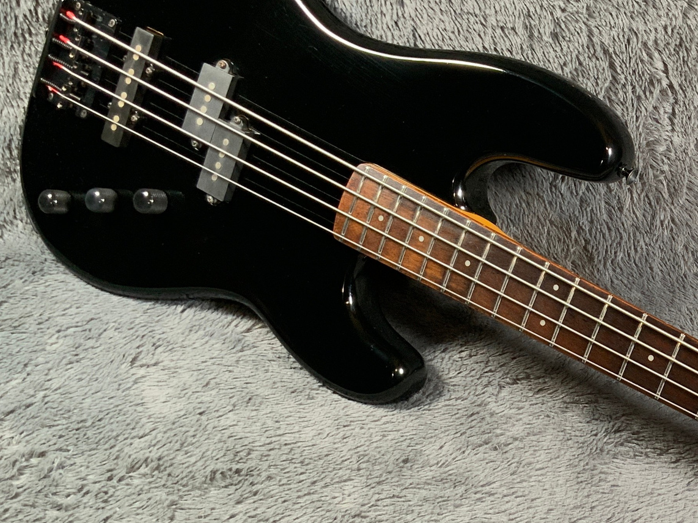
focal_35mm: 65
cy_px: 331
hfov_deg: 27.8
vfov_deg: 22.5
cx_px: 723
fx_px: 1311
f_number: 1.8
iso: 64
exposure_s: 1/62
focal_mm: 3
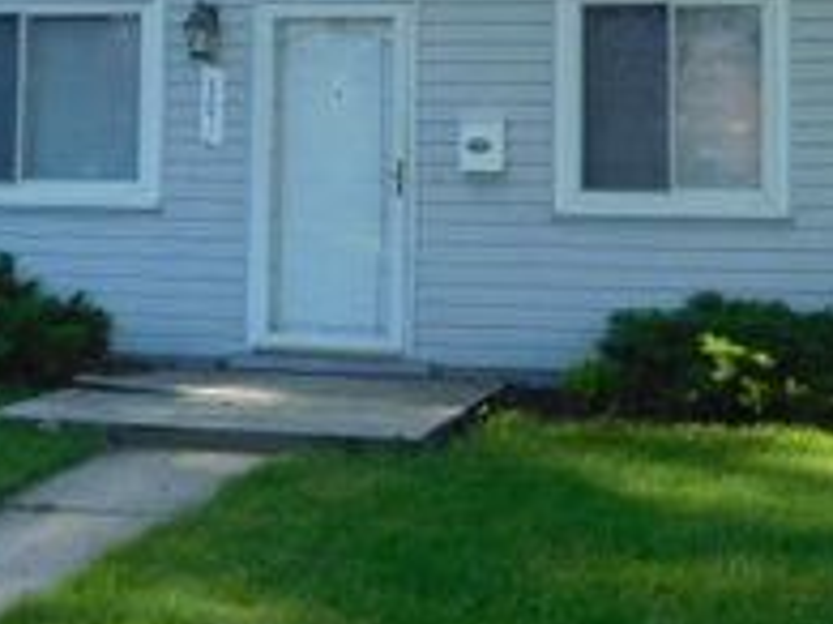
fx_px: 1539
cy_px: 28
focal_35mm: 64
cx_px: 491
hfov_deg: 30.2
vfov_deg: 22.2
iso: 125
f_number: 3.4
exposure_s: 1/200
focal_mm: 4.5
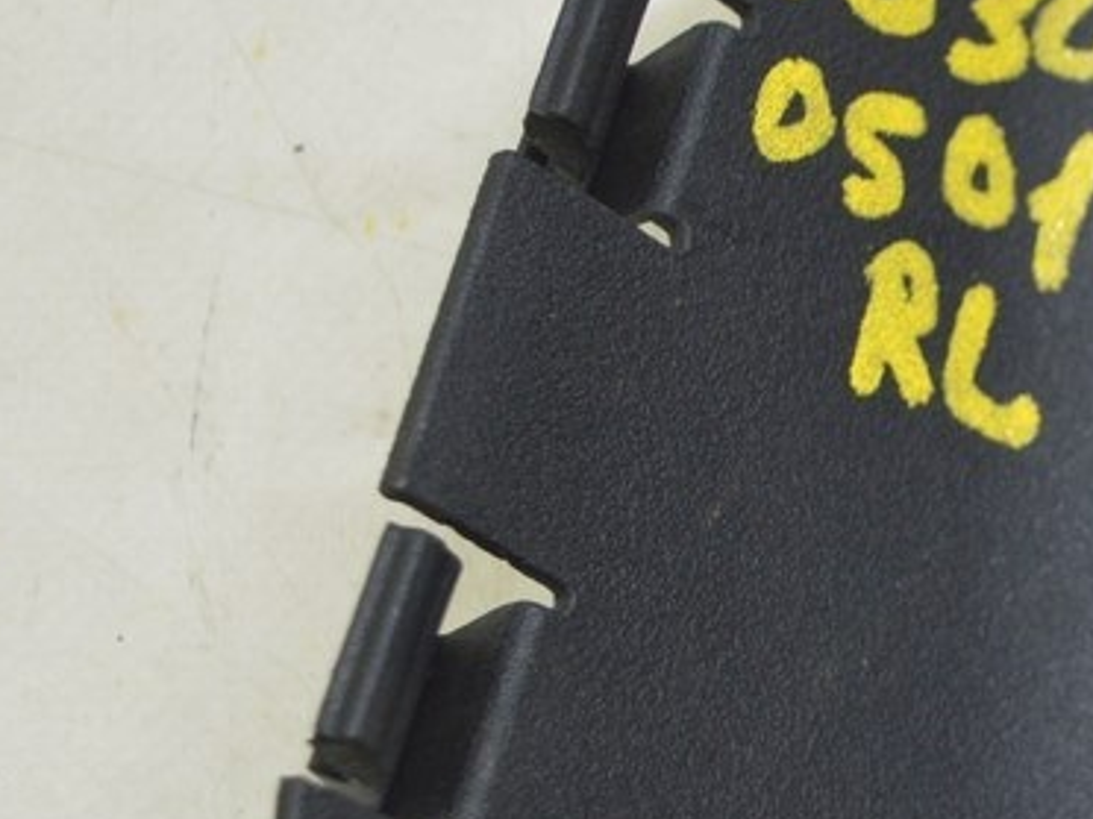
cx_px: 1287
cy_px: 498
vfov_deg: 11.7
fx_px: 4010
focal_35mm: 127
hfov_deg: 15.0
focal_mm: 32
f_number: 5.6
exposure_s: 1/20
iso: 400
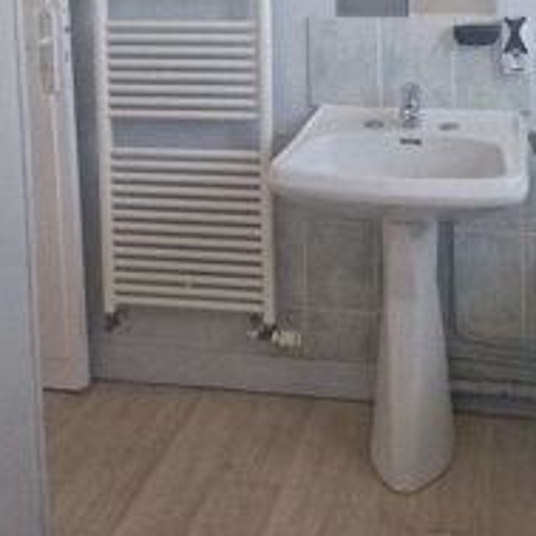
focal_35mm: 46
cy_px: -13
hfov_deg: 36.2
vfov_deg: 33.3
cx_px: 383
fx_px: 806
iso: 100
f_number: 1.8
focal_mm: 6.4
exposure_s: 1/180
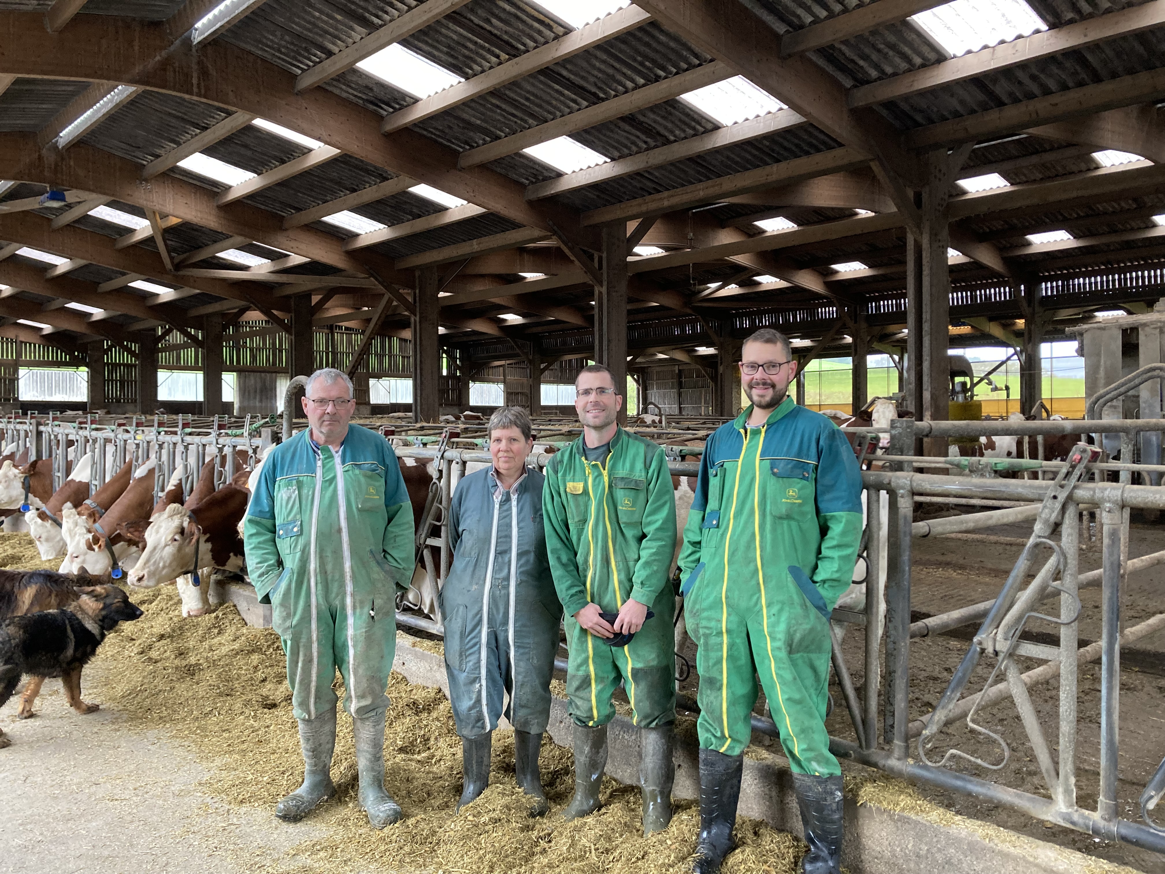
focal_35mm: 28
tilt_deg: +0.4
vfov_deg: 49.7
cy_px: 437
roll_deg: +1.5
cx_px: 582
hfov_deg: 63.4
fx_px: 942
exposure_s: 1/60
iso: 160
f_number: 1.8
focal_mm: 3.99
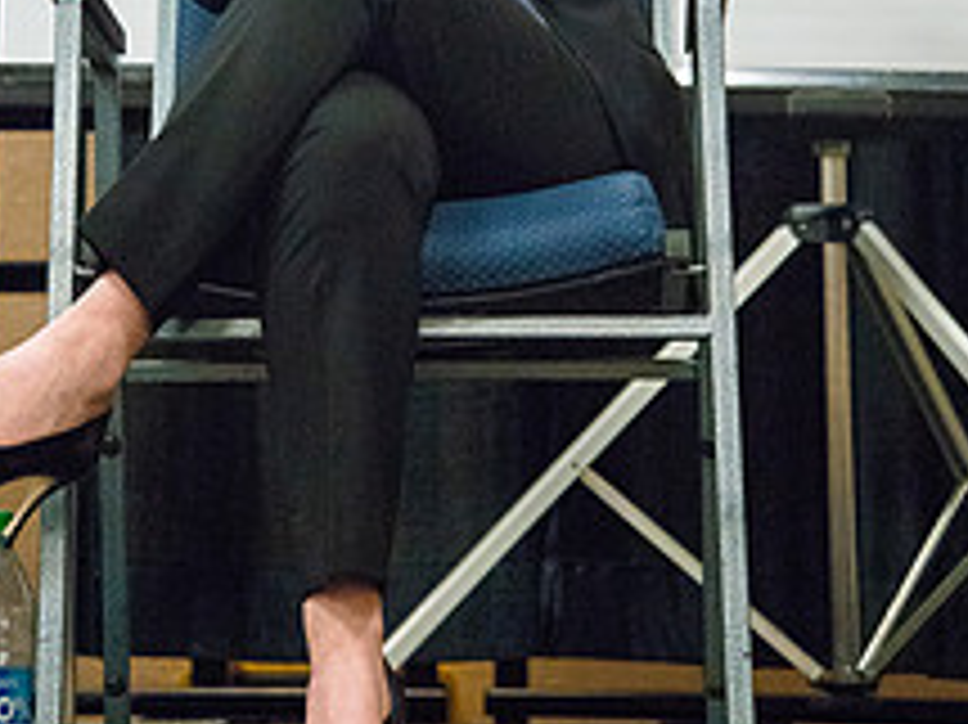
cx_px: 369
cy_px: -112
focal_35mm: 145
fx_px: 4053
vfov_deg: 10.1
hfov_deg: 13.6
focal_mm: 72
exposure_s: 1/200
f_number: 4.5
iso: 6400
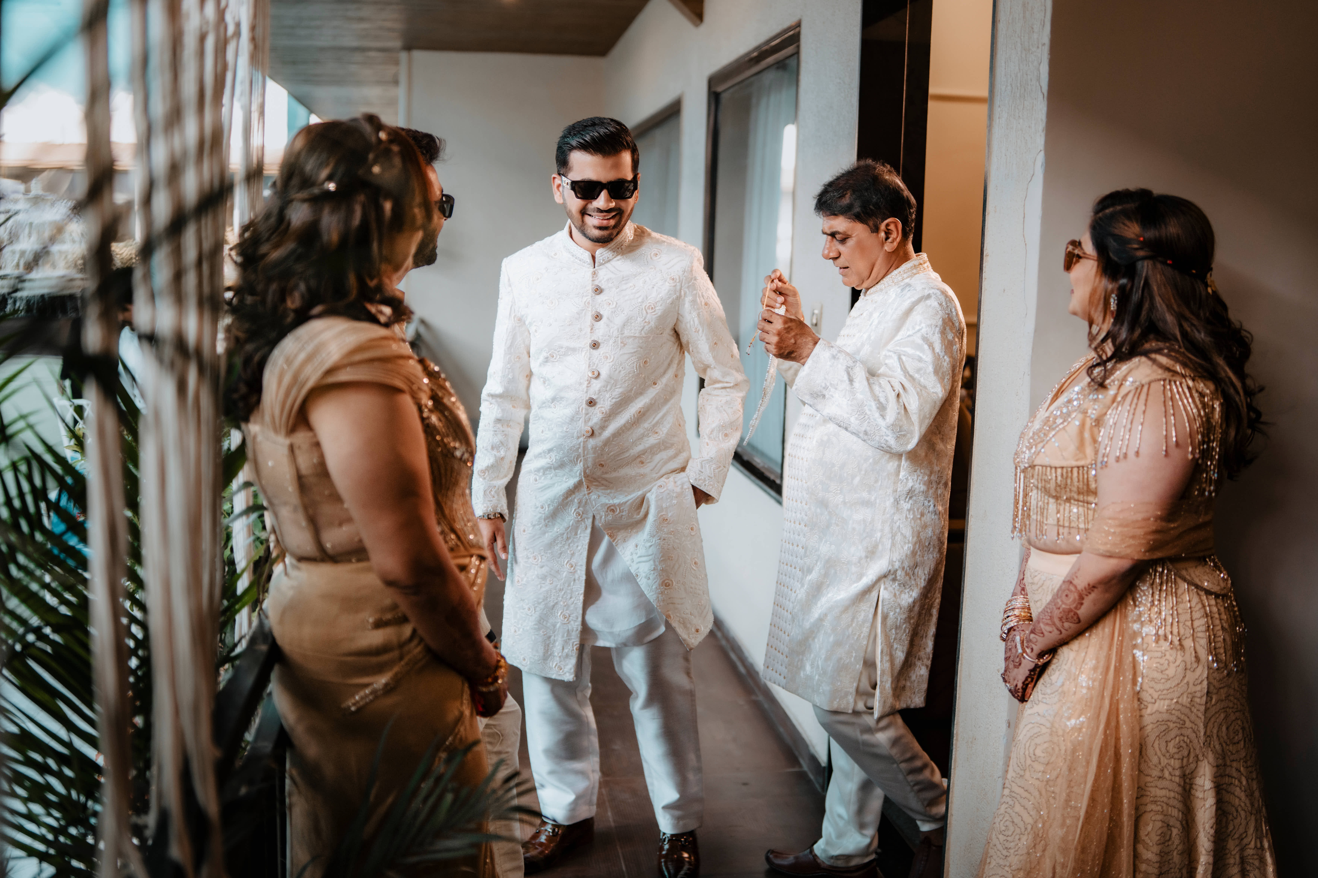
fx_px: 1281
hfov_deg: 54.4
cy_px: 439
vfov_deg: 37.9
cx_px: 659
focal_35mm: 35
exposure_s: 1/640
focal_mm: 35
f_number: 2
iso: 1000
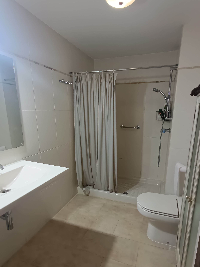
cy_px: 152
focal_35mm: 21
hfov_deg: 63.3
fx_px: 162
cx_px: 109
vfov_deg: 78.6
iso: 606
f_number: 2.2
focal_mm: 1.66
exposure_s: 1/50
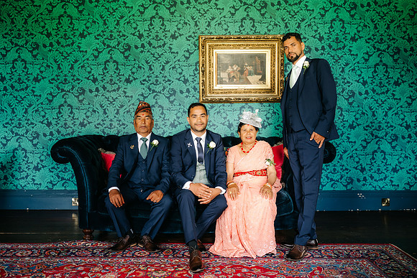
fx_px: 410
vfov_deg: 37.5
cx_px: 208
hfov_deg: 54.0
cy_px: 139
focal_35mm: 35
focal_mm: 35
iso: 400
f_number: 2.5
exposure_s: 1/125
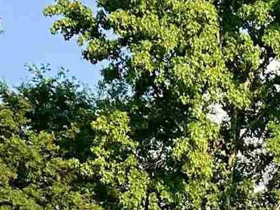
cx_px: 356
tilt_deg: -1.8
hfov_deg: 10.2
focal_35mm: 191
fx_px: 1546
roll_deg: +0.8
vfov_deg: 7.1
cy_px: 578
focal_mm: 5.7
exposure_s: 1/1934
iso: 50
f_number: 1.5
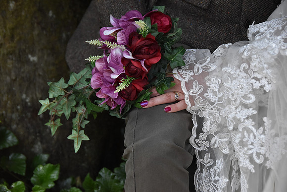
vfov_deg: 11.4
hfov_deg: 17.1
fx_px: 957
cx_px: 144
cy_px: 96
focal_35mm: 120
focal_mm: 80
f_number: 5
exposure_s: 1/1000
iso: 1600
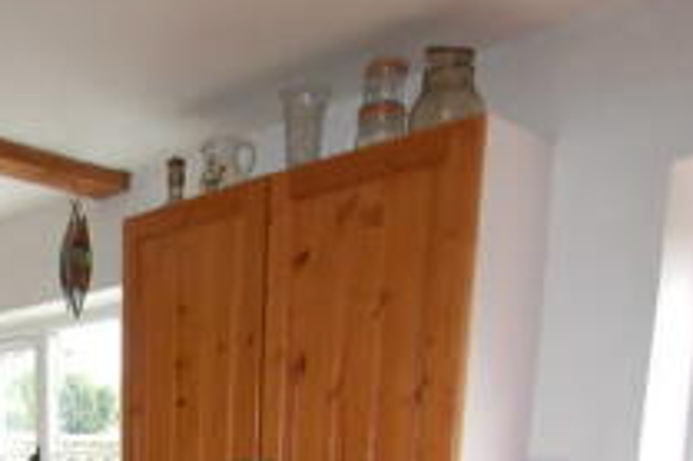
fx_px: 904
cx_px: 119
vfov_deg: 23.3
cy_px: 683
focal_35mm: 47
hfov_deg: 39.9
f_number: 3.5
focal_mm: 10
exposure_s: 1/200
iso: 400
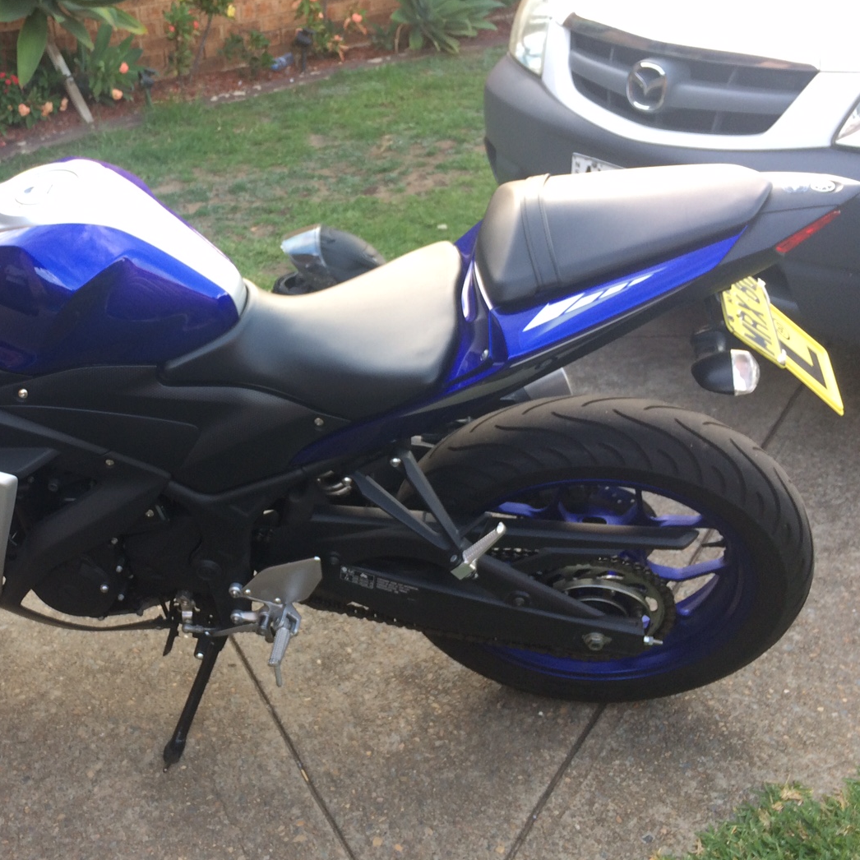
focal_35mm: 40
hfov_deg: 40.5
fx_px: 1124
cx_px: 202
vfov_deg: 41.8
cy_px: 395
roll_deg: +6.2
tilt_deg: -28.6
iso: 32
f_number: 2.2
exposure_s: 1/50
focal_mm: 4.15
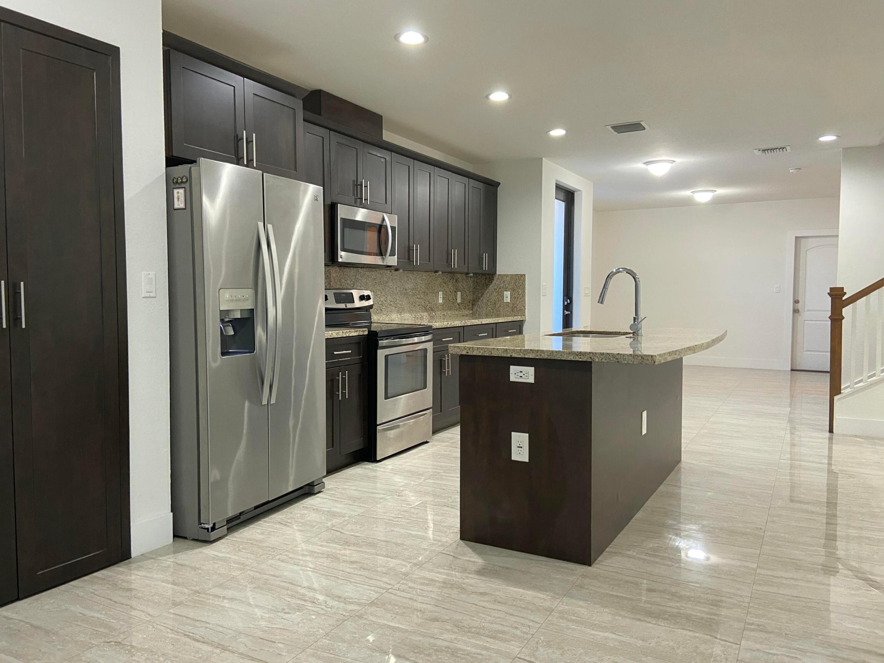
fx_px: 664
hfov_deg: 67.3
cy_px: 332
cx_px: 442
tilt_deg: -3.6
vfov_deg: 53.1
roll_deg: +0.1
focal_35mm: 26
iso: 320
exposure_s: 1/60
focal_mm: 4.25
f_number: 1.8
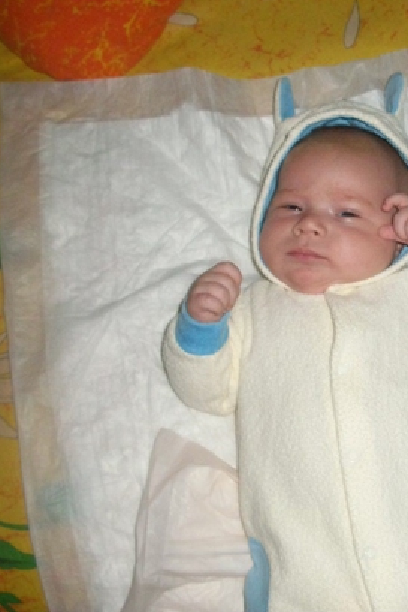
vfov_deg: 40.3
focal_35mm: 49
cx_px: 357
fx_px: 832
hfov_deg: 26.7
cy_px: 307
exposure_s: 1/500
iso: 250
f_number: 3.1
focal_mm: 6.3
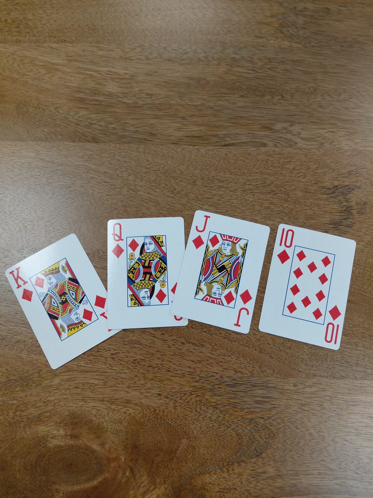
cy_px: 249
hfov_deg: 54.9
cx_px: 186
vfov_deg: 69.4
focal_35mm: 25
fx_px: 359
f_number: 1.8
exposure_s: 1/120
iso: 64
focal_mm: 4.69
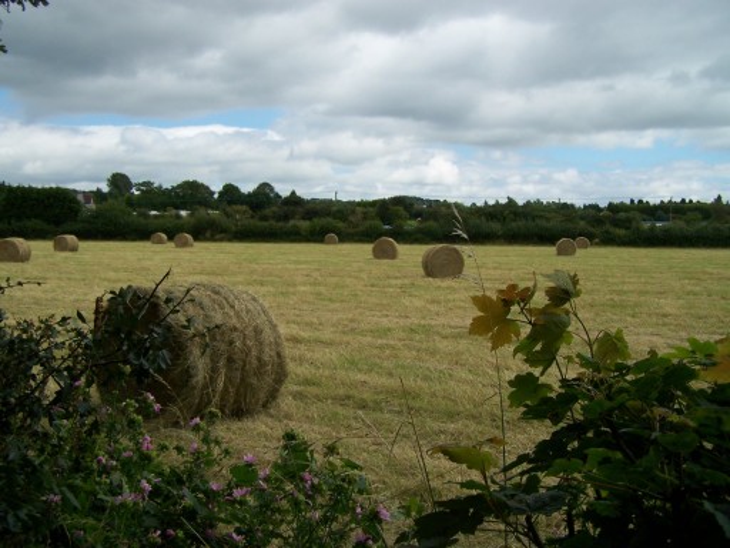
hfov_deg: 49.0
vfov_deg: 37.7
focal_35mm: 38
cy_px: 274
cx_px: 365
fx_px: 801
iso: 80
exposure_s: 1/1000
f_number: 4
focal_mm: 6.3
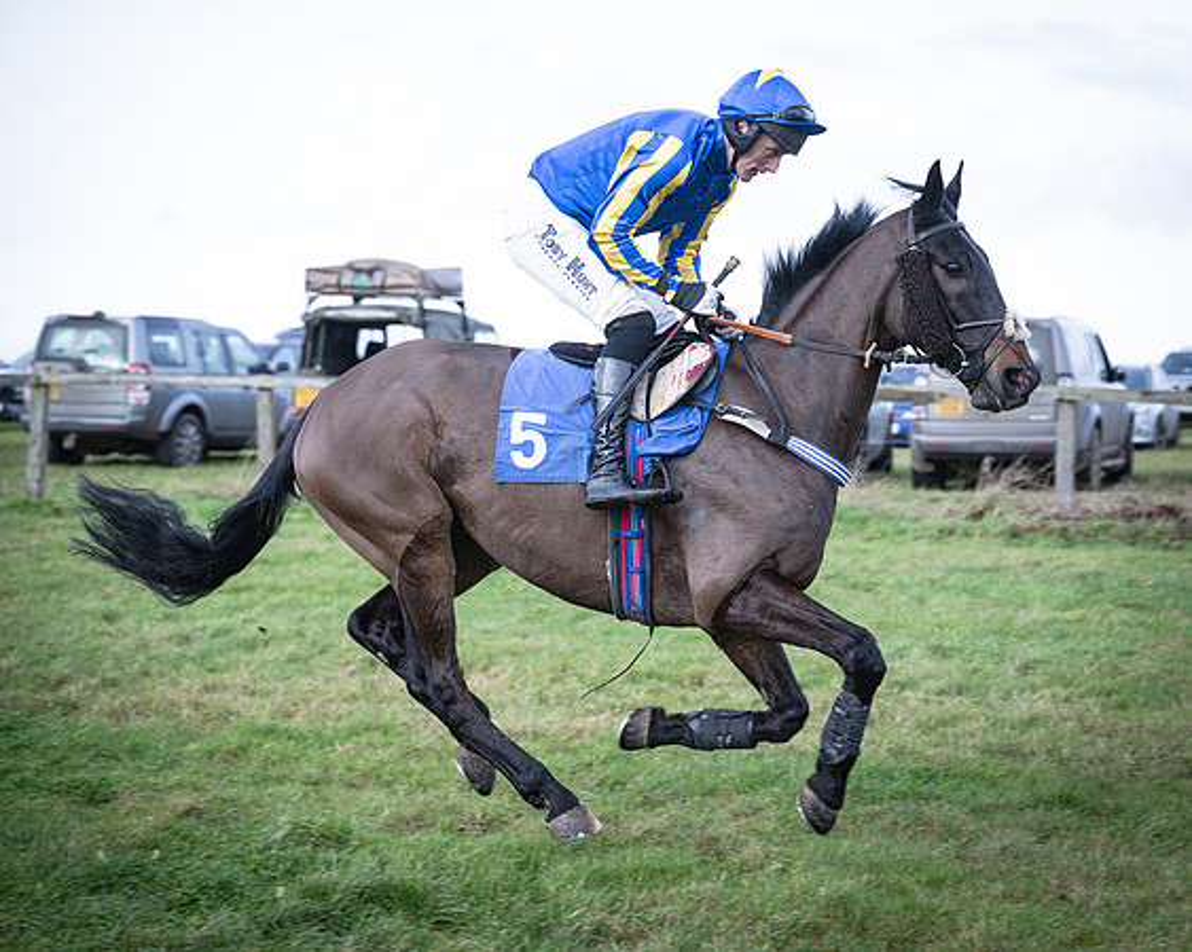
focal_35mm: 80
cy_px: 476
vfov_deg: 19.2
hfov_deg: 23.9
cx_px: 675
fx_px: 2820
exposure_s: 1/800
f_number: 4
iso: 400
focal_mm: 71
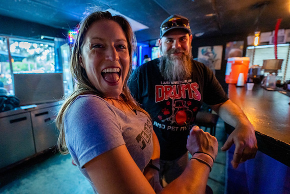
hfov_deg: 98.1
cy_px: 87
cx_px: 129
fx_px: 125
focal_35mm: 16
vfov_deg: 75.3
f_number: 2.8
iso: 3200
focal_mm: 14
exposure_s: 1/160
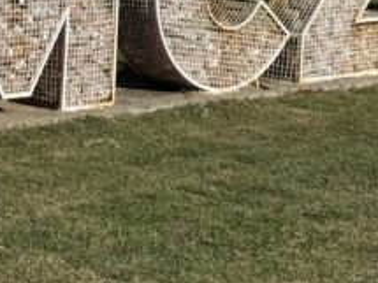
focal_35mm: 165
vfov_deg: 8.9
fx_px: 1801
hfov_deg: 11.7
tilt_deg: -7.1
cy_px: -25
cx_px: -93
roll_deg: -2.5
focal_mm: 6.76
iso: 80
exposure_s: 1/10526
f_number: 1.78
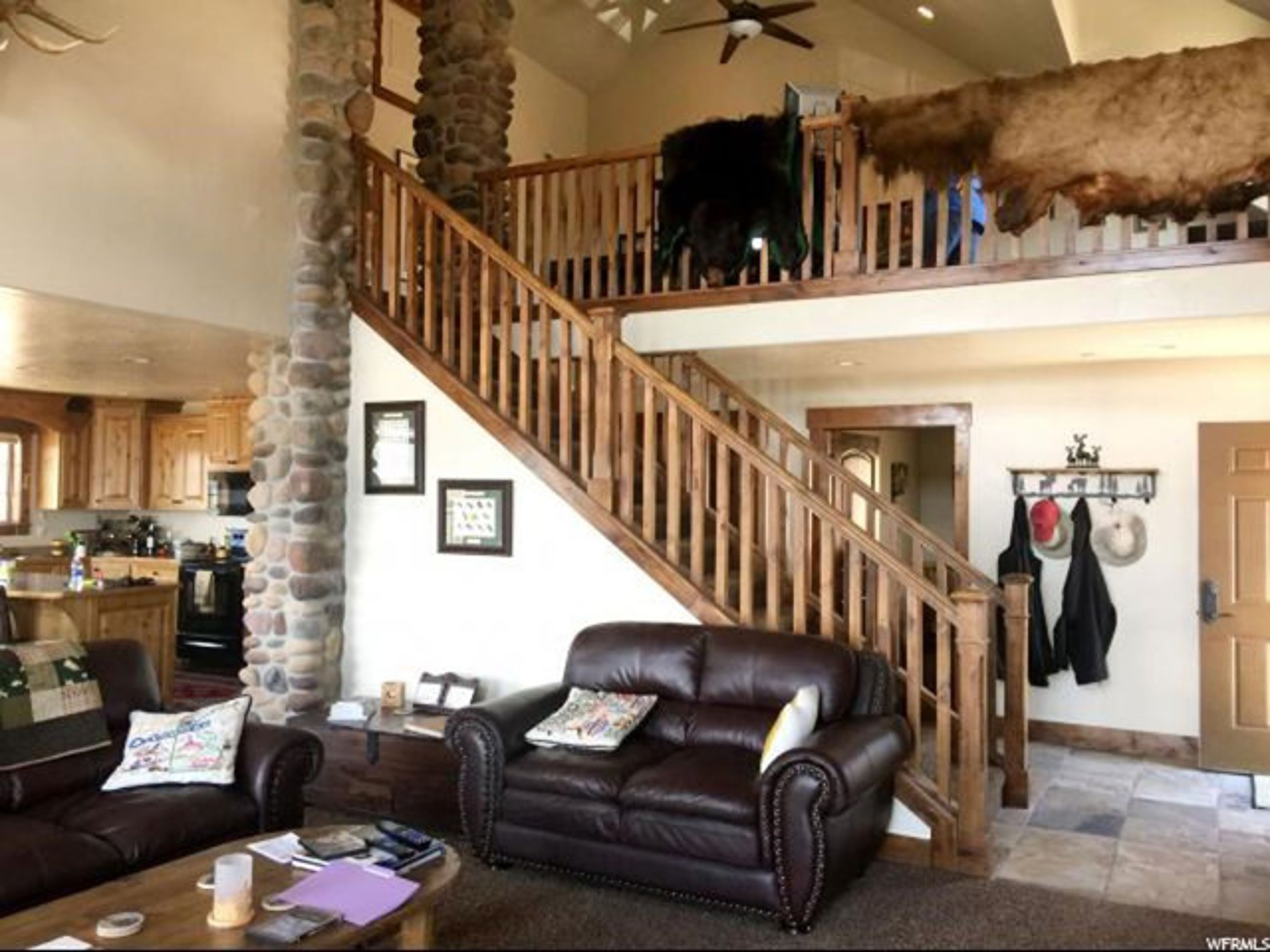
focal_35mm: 29
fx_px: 1064
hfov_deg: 61.7
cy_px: 476
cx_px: 635
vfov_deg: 48.2
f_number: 2.2
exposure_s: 1/30
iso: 40
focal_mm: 4.15
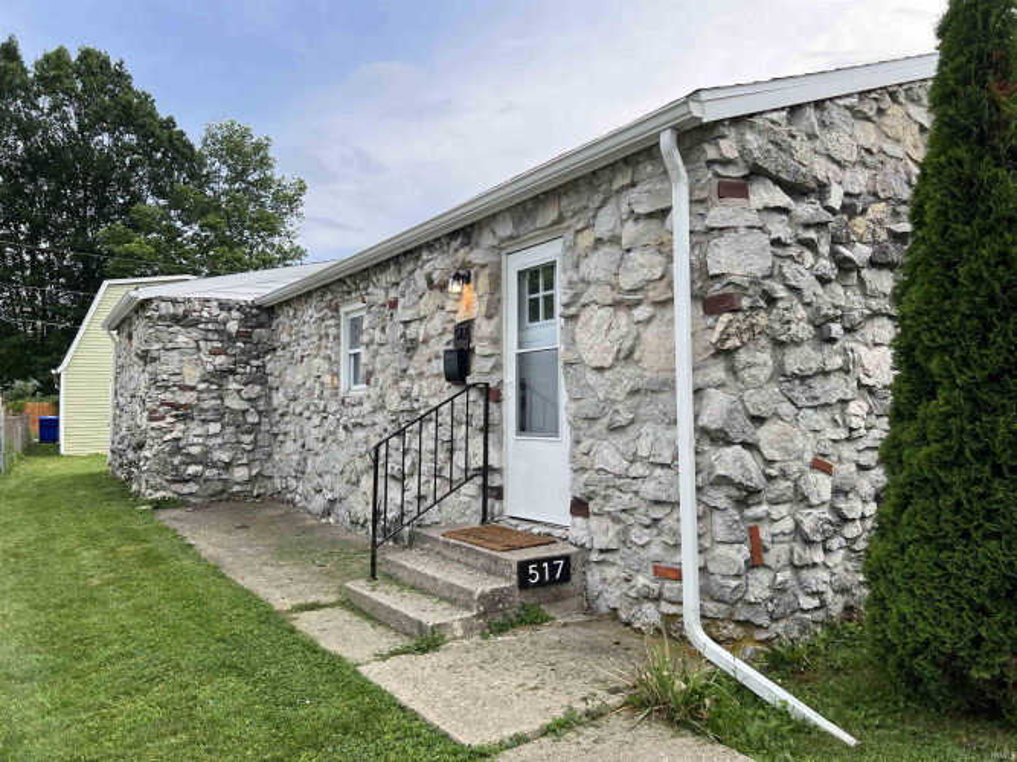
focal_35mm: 26
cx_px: 508
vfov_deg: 53.0
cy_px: 381
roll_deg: +0.0
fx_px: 764
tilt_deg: +3.6
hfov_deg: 67.3
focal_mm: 5.7
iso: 50
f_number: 1.5
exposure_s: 1/949
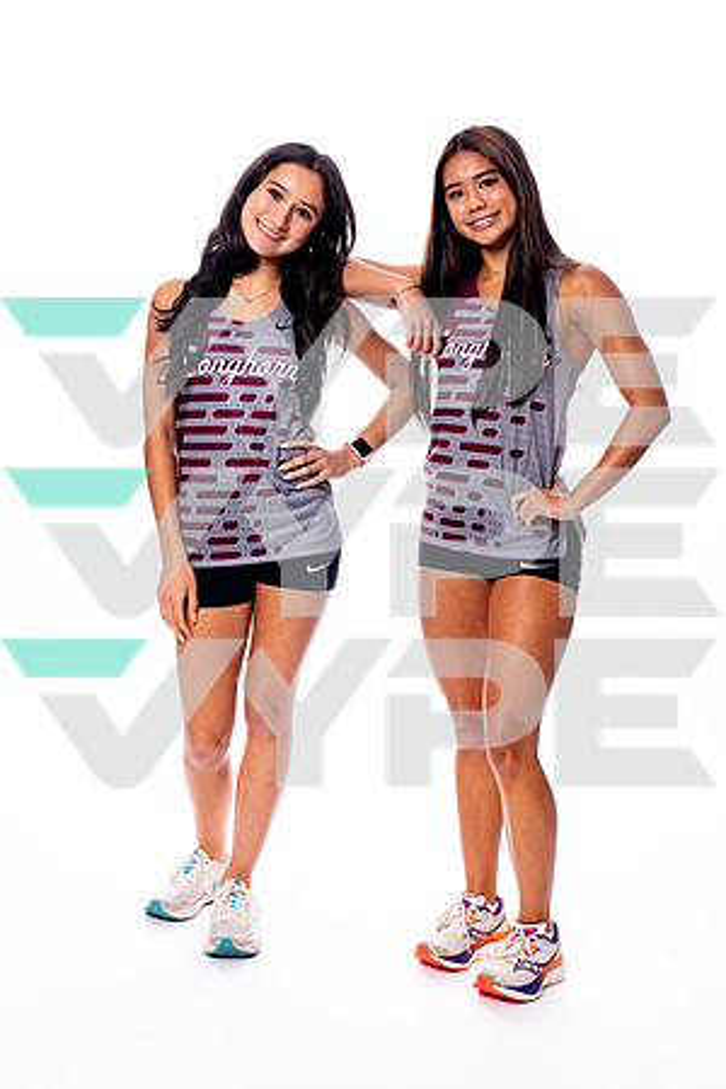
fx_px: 2027
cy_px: 544
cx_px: 363
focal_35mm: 67
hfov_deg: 20.3
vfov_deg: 30.1
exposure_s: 1/250
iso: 400
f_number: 8
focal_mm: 67
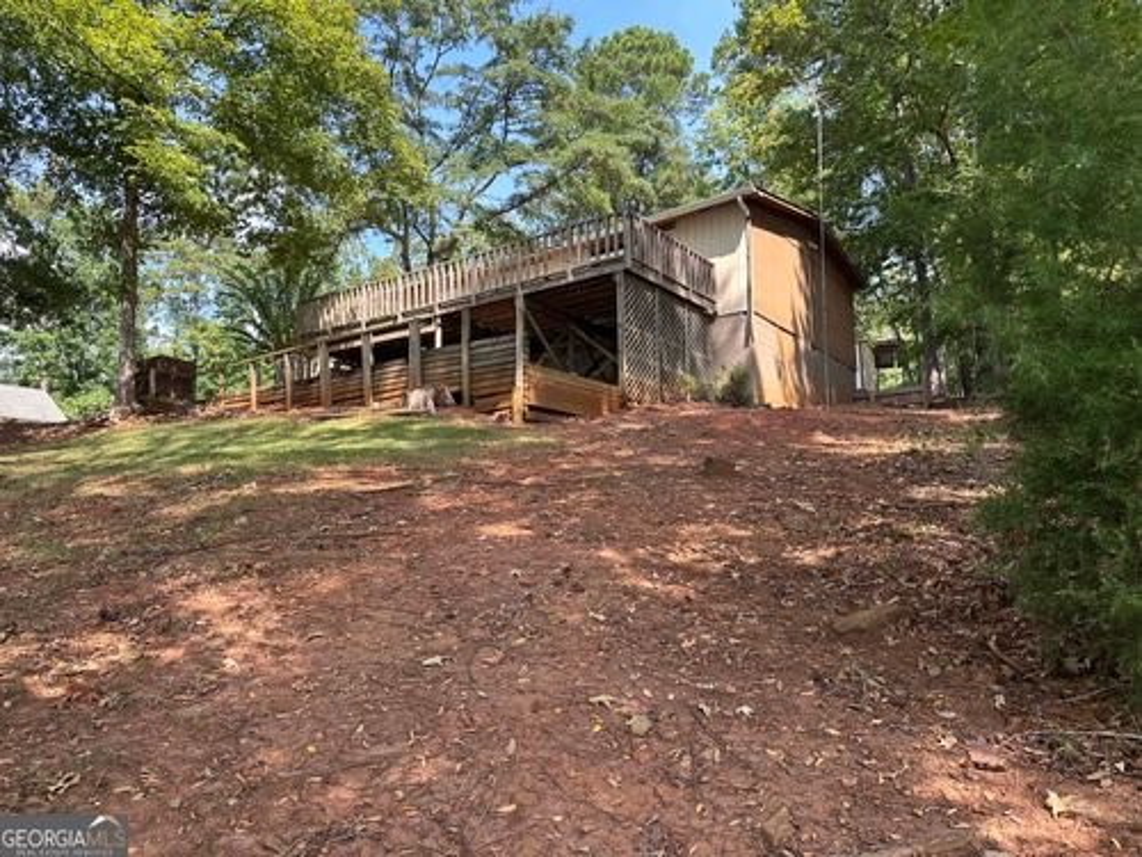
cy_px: 428
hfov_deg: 71.6
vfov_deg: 56.8
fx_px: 792
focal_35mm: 24
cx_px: 571
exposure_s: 1/663
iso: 80
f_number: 1.78
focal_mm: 6.86
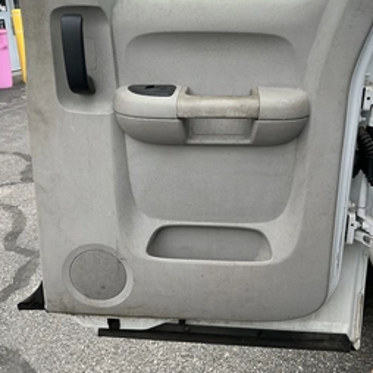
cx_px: 203
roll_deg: +2.6
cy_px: 166
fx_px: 475
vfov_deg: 42.8
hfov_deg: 42.8
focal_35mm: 39
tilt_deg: -17.9
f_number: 1.8
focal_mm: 3
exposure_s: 1/362
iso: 25
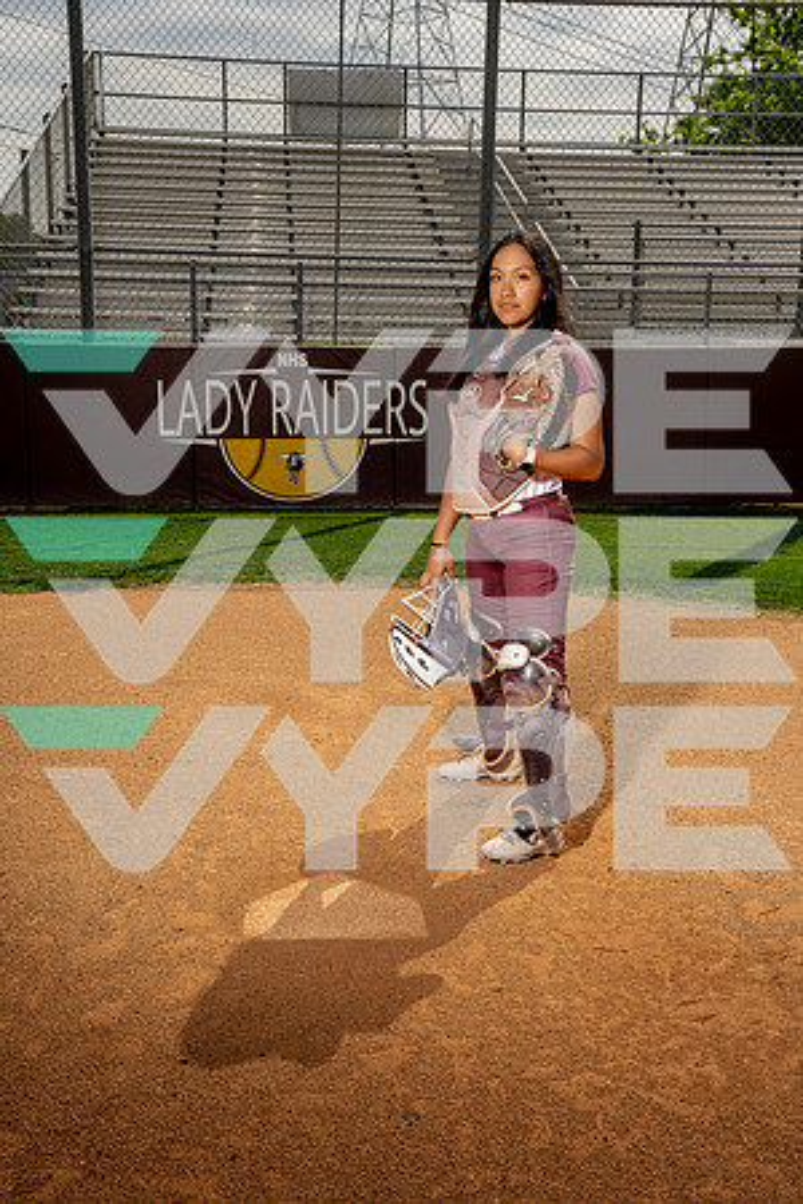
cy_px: 602
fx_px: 1439
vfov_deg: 45.4
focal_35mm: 43
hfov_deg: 31.2
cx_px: 402
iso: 100
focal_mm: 43
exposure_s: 1/250
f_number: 16
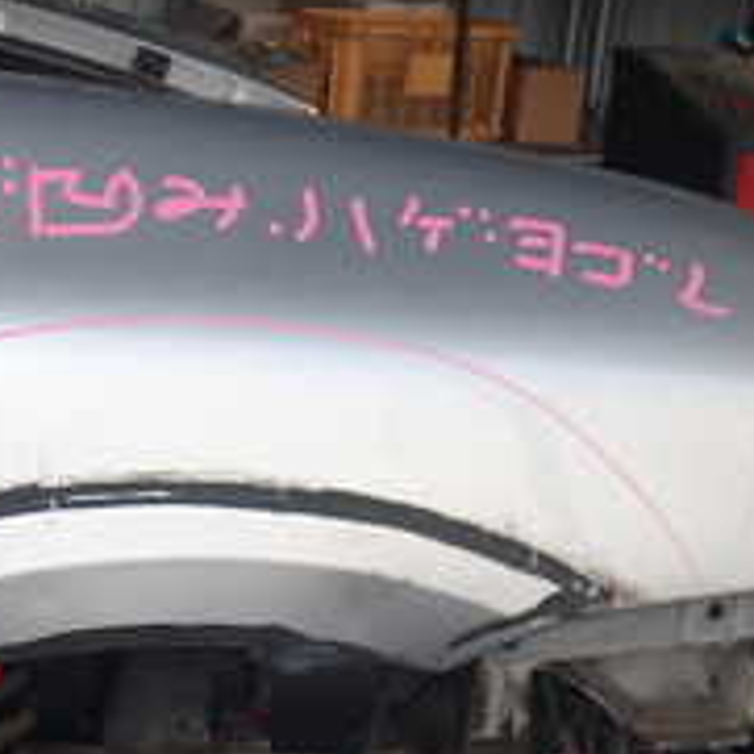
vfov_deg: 19.7
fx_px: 2169
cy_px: 446
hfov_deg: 18.9
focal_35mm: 88
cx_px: -79
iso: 100
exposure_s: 1/125
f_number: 2.3
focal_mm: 5.4
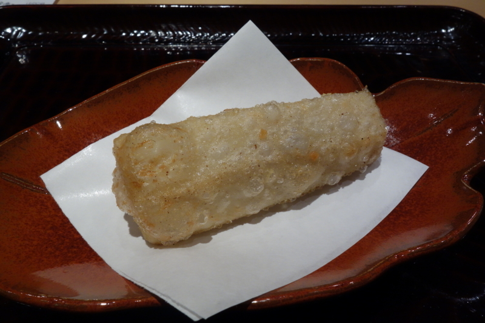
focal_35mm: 28
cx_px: 242
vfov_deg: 46.4
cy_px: 162
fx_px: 377
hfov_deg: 65.5
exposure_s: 1/30
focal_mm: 10.4
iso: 800
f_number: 11
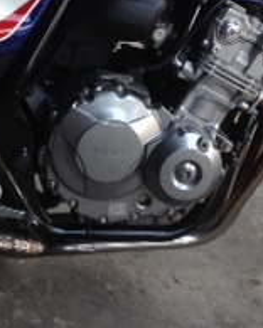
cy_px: 22
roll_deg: -3.4
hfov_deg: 13.7
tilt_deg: -24.5
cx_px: 54
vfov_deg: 16.9
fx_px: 1090
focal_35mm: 112
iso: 50
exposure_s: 1/156
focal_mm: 4.28
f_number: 2.4
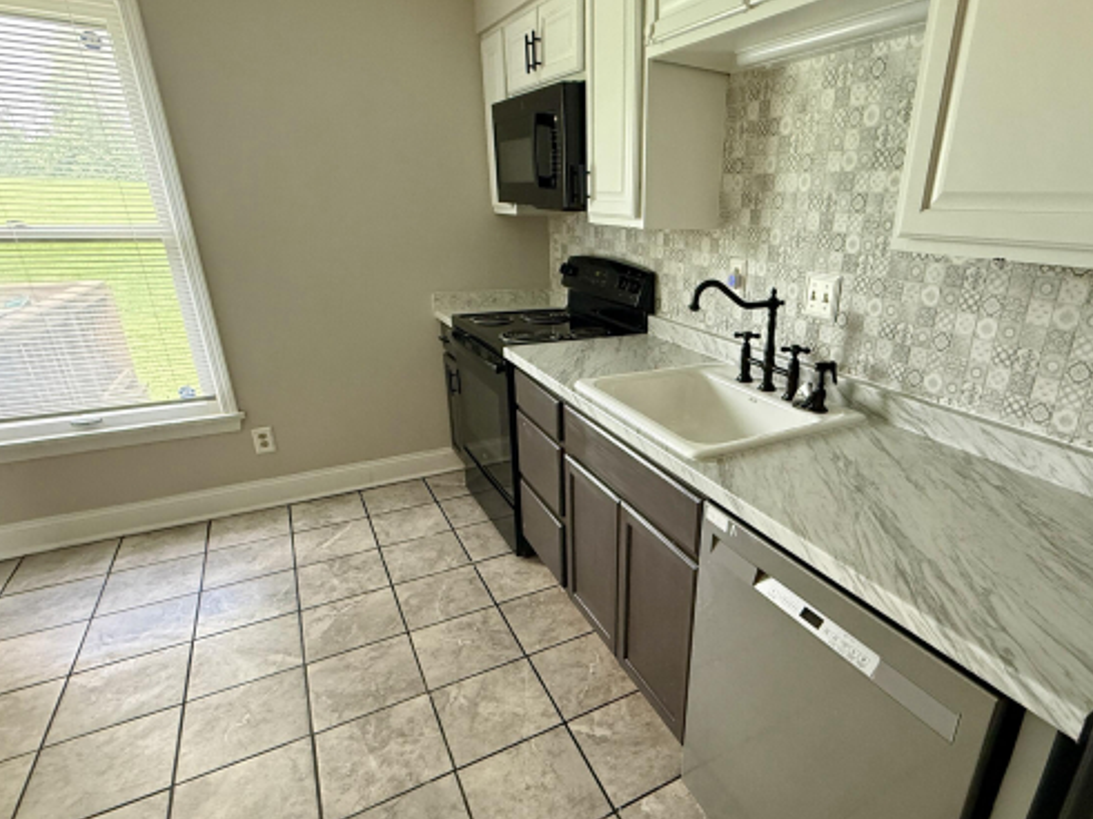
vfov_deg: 68.6
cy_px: 436
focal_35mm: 19
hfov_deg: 83.6
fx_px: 600
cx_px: 660
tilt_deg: -20.5
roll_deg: -1.3
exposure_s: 1/60
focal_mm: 2.22
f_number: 2.2
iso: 500
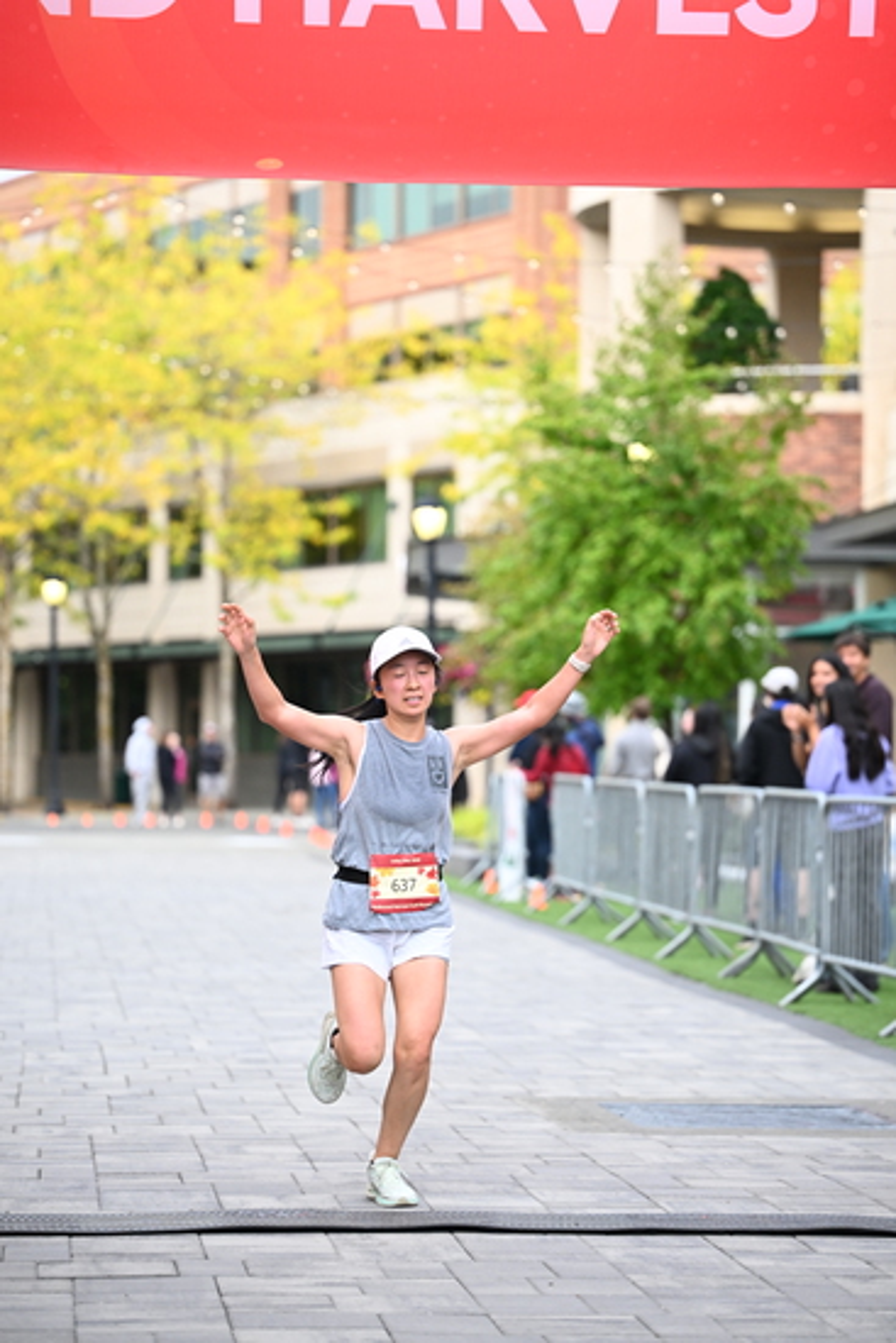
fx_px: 4104
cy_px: 672
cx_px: 448
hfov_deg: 12.5
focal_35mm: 110
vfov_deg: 18.6
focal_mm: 110
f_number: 2.8
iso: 1000
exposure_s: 1/1600
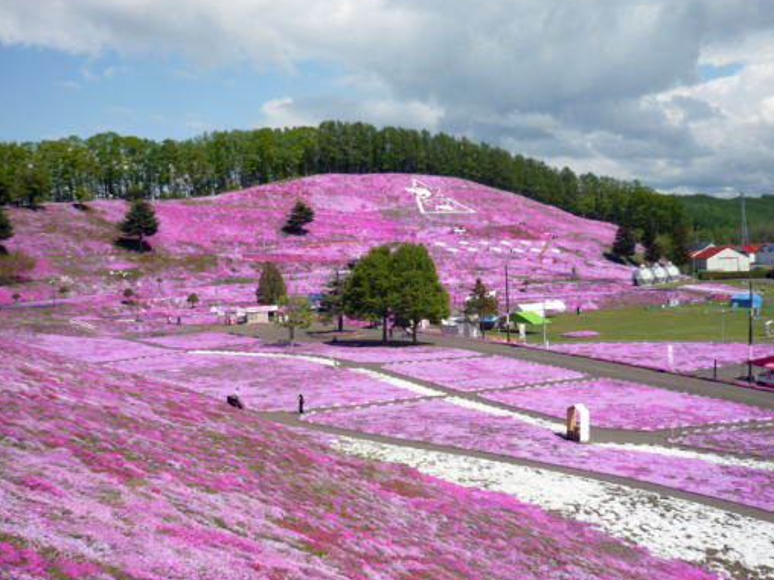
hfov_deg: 47.7
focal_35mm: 39
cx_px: 448
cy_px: 297
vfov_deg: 36.8
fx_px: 872
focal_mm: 5.5
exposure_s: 1/250
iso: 100
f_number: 8
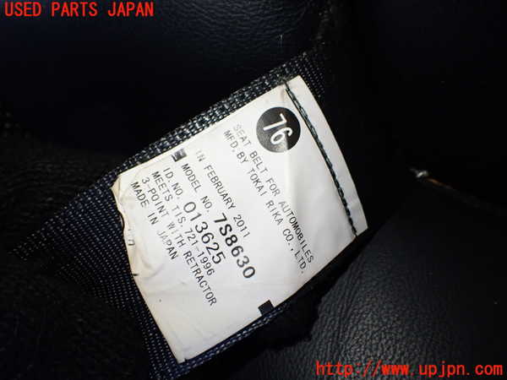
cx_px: 254
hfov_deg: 60.0
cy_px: 190
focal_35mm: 30
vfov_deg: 46.8
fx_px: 439
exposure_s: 1/125
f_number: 2.3
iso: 250
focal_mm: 5.4
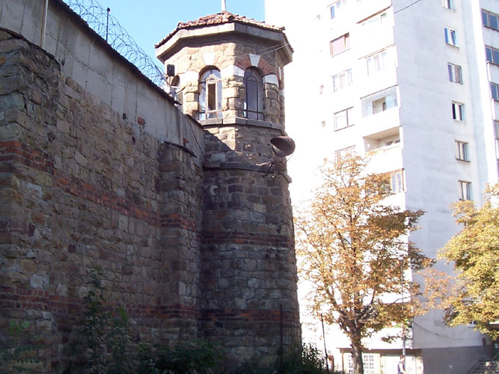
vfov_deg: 28.6
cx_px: 177
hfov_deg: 37.2
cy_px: 186
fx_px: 735
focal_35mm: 51
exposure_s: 1/125
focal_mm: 5.6
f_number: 5.6
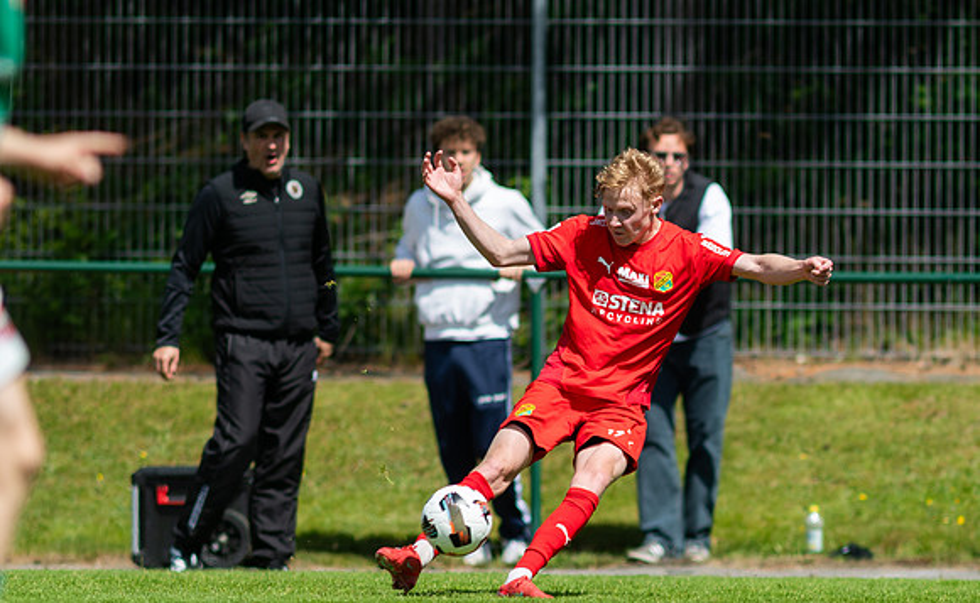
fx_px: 20192
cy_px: 403
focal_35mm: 759
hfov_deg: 2.8
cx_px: 606
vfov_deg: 1.7
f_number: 3.2
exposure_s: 1/2500
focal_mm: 300
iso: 110
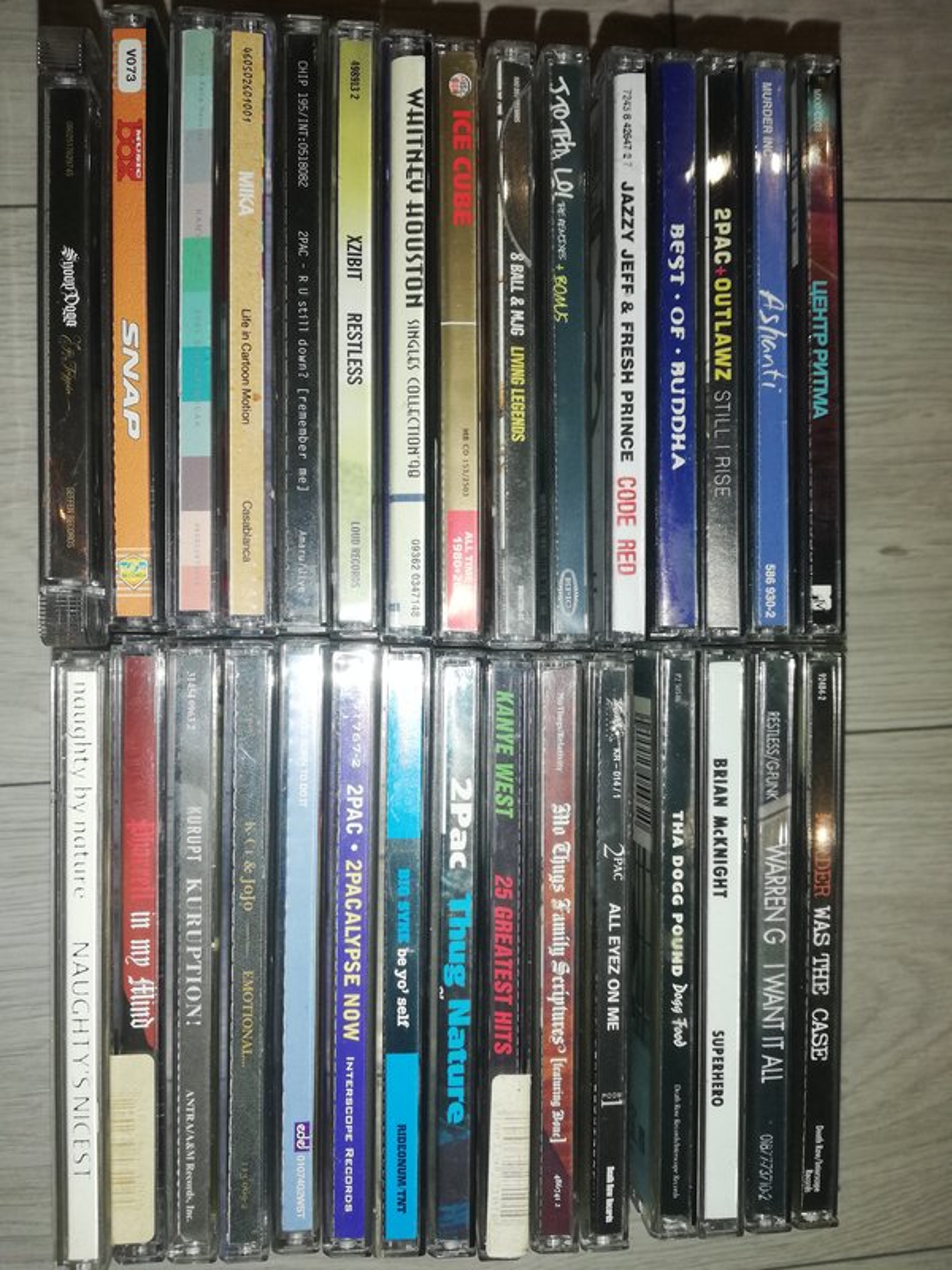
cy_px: 635
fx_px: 953
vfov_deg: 67.3
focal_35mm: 26
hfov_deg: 53.1
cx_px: 476
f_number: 2.2
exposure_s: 1/50
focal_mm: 3.81
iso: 80
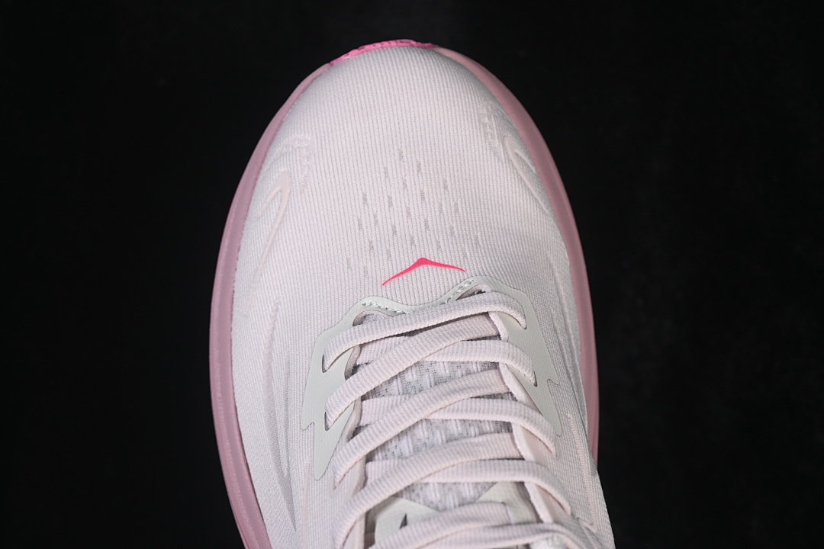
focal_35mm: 75
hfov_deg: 27.0
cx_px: 412
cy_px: 274
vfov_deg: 18.2
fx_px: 1717
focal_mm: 50
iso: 160
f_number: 7.1
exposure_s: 1/80
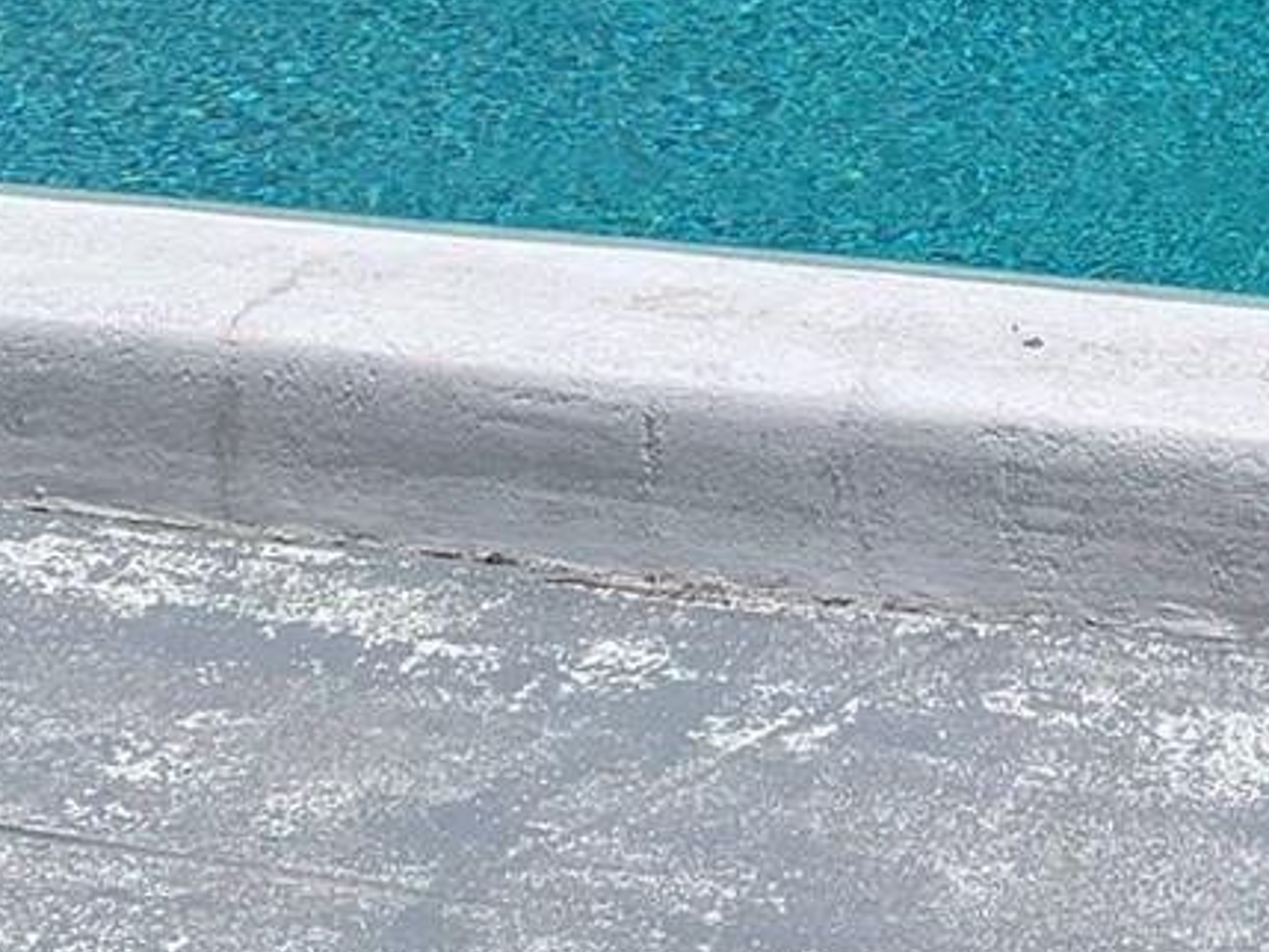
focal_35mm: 97
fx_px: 3557
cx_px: 1163
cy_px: -281
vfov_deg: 14.6
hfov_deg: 19.8
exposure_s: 1/5405
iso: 25
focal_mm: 4.25
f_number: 1.8
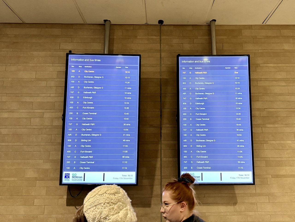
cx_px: 148
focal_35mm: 24
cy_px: 111
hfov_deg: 71.6
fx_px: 205
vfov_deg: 56.8
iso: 400
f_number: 1.78
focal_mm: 6.86
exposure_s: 1/60
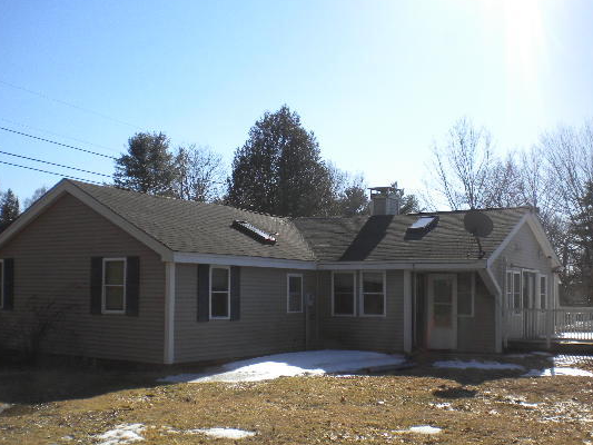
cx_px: 288
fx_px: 720
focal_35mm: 42
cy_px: 250
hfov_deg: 44.8
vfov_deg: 34.3
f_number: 4.6
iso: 80
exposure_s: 1/838
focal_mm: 6.3
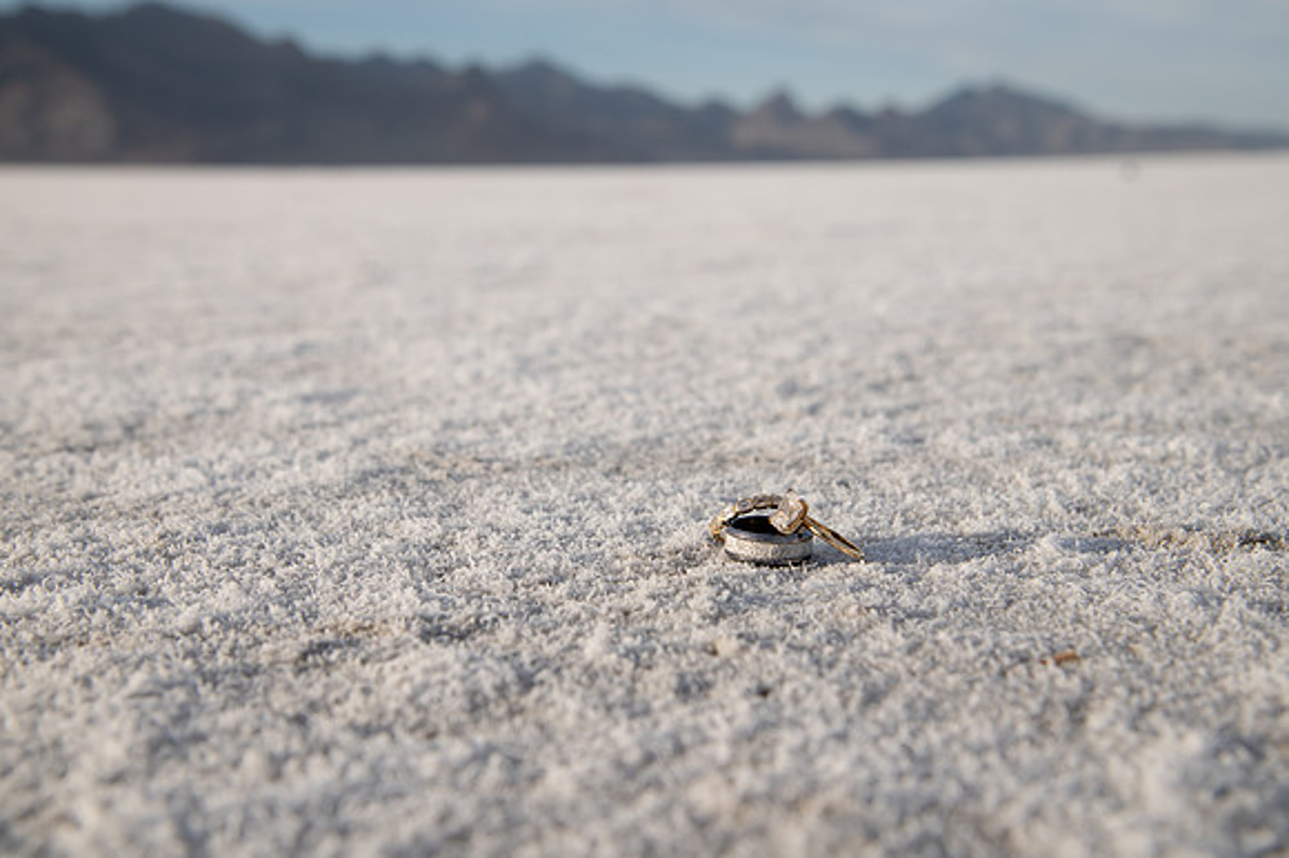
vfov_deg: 26.5
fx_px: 1818
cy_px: 429
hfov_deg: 39.0
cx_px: 644
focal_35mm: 51
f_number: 8
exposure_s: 1/800
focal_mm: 50
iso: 200
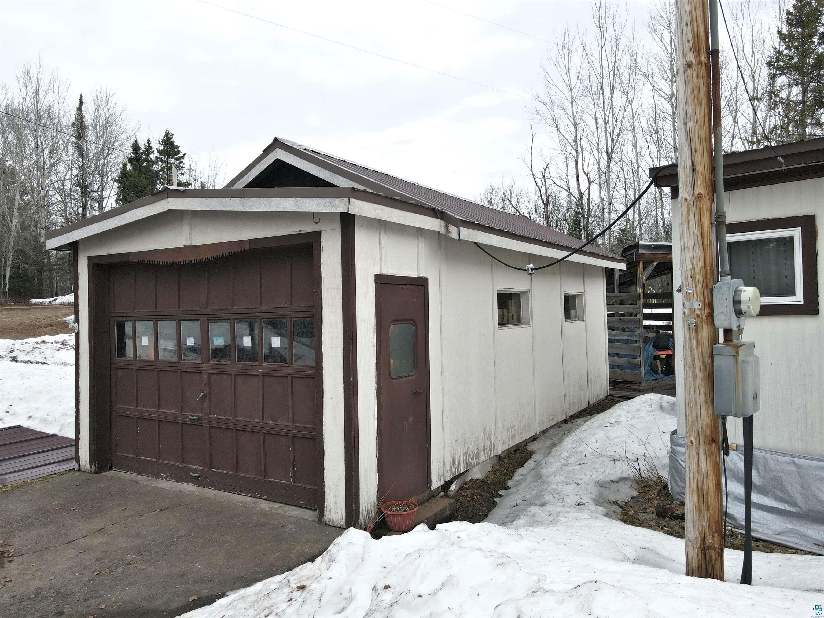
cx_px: 412
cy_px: 309
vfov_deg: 56.8
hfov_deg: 71.6
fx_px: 571
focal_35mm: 24
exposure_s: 1/350
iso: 100
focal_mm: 4.5
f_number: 2.8
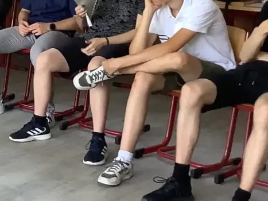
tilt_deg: -7.2
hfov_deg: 18.0
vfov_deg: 14.3
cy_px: 4
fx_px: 789
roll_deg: +2.0
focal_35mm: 102
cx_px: -80
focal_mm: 3.3
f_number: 2.4
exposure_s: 1/50
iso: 100
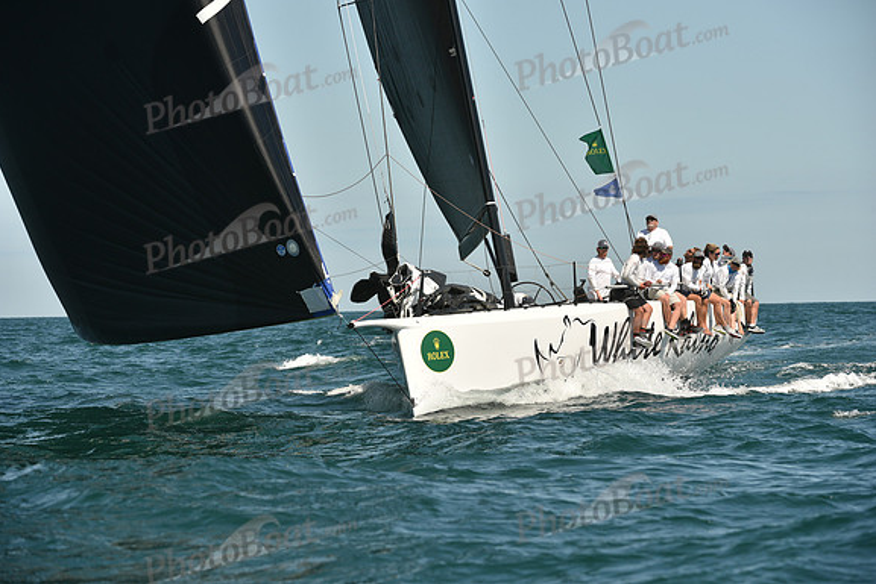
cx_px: 437
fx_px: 4892
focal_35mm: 201
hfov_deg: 10.2
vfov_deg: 6.8
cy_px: 292
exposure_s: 1/1000
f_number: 7.1
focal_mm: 200
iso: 250
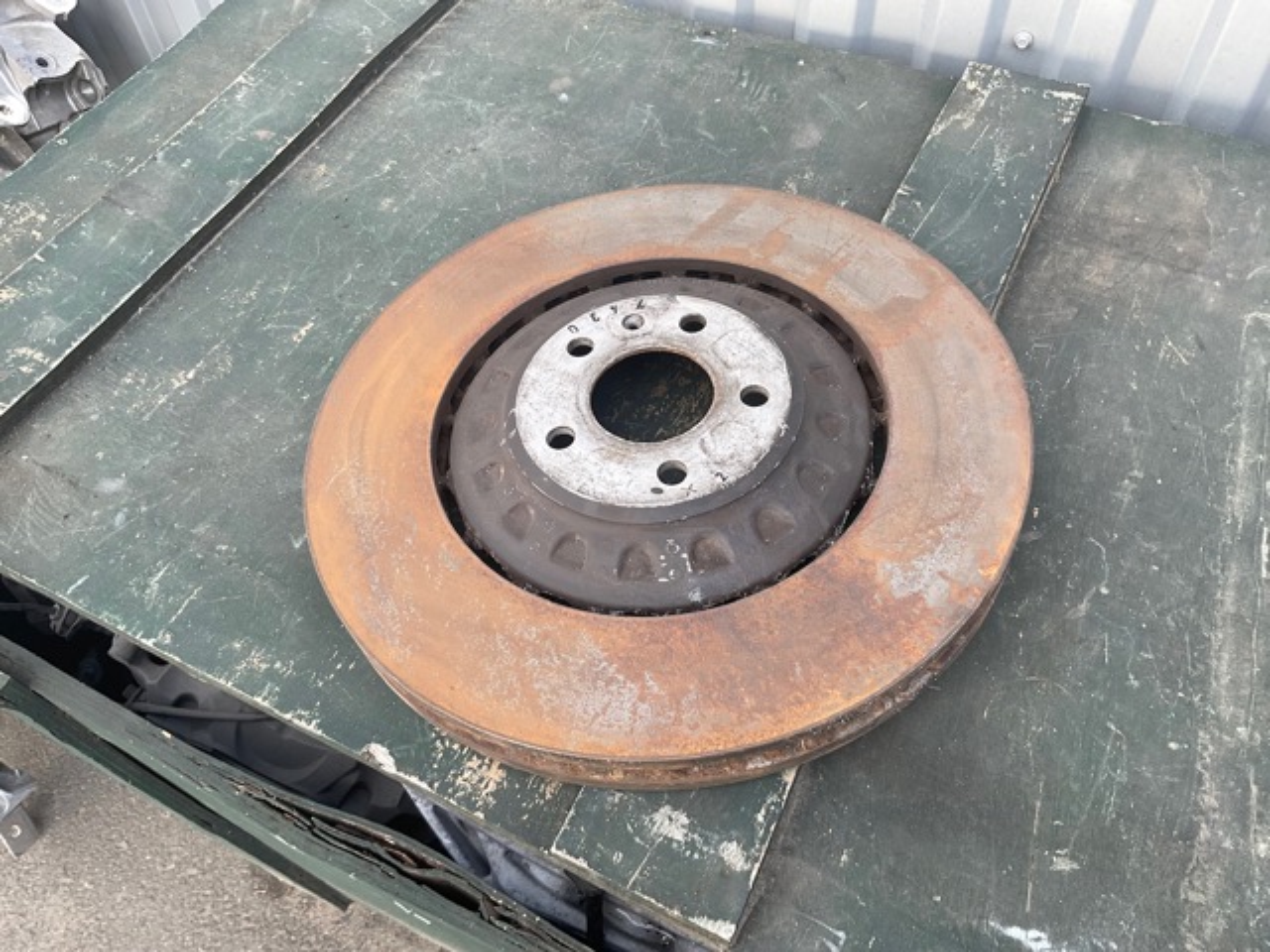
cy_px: 476
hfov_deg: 61.7
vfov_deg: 48.2
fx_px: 1064
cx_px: 635
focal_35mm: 29
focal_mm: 3
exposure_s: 1/122
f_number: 1.8
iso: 20
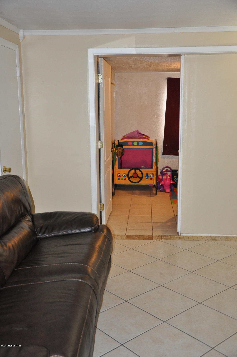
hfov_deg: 31.8
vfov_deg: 46.5
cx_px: 118
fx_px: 416
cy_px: 178
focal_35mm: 42
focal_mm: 28
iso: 800
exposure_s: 1/60
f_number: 4
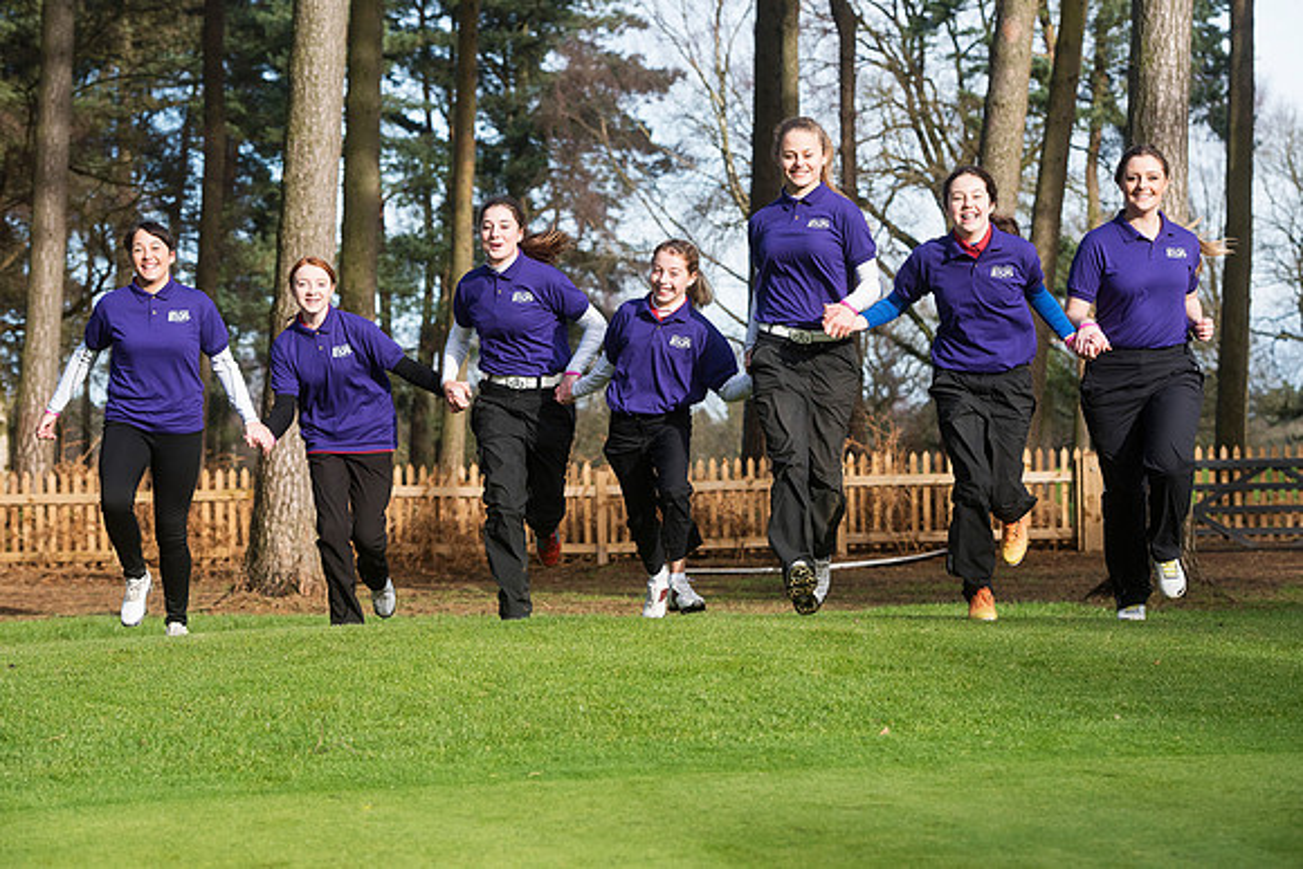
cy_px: 434
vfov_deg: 13.7
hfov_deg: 20.4
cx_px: 652
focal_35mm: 100
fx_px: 3620
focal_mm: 100
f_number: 5.6
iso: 1000
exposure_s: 1/1000
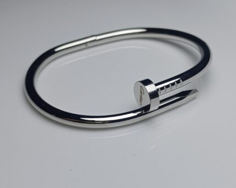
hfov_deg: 36.7
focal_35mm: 51
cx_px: 118
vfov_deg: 29.5
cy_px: 120
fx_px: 356
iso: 50
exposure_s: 1/477
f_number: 1.8
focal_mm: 3.98
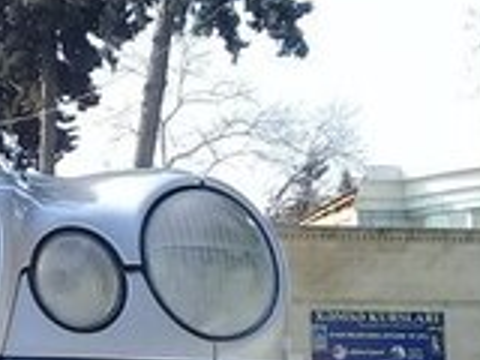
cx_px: -312
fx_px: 1775
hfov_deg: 14.1
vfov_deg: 11.5
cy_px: 314
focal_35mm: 128
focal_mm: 3.3
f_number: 2.2
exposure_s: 1/492
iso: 50
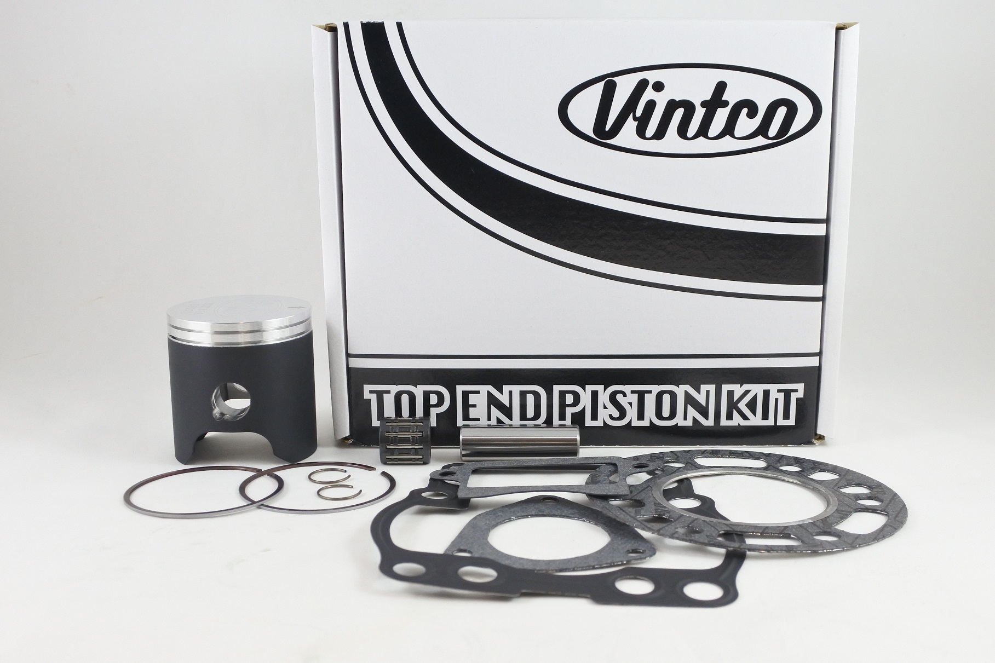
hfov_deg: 55.8
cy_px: 332
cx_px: 498
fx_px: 940
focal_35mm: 34
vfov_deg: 38.9
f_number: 3.8
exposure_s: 1/125
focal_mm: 12.6
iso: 500
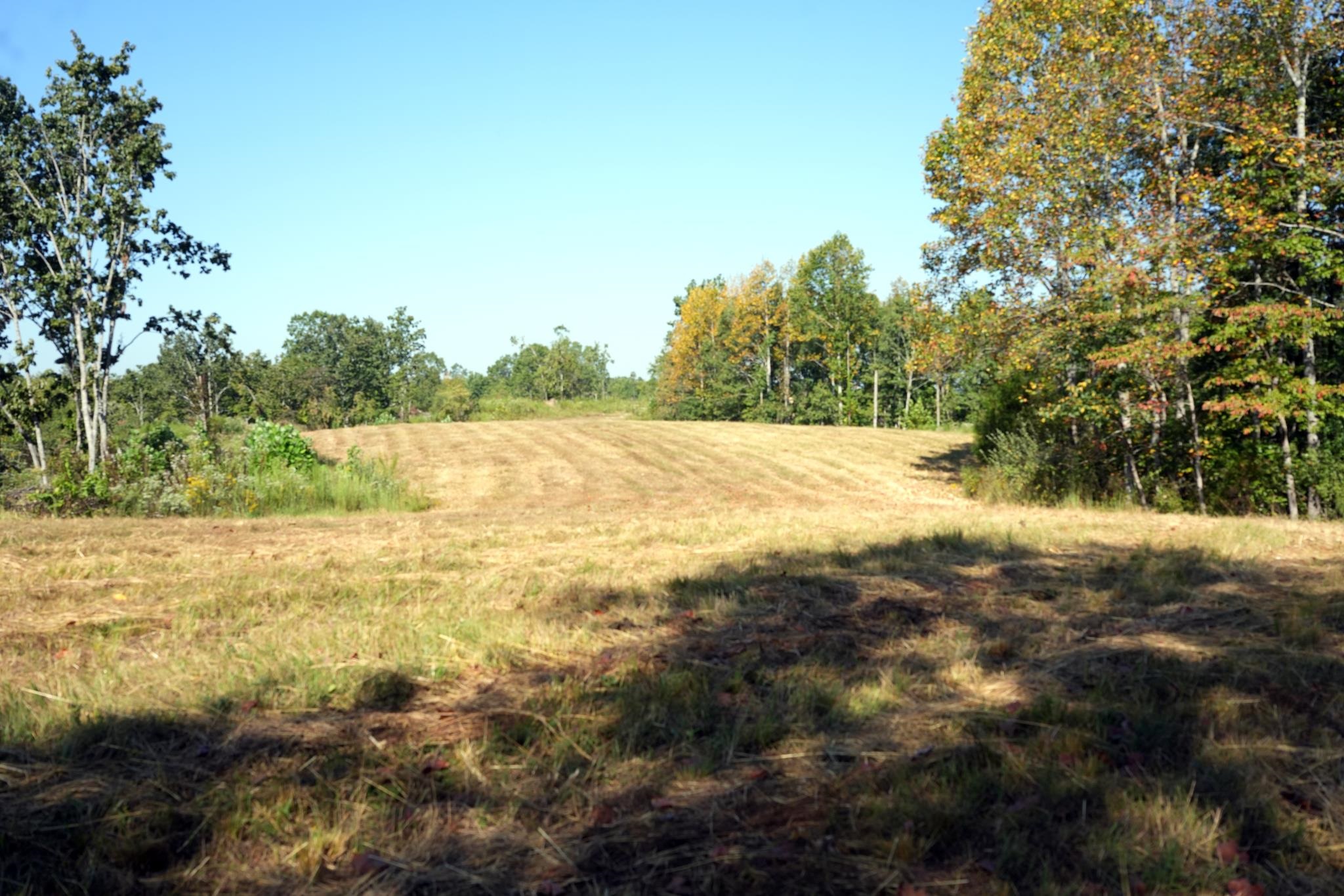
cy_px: 448
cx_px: 672
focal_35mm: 35
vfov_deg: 37.8
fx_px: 1306
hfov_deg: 54.4
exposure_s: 1/1600
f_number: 7.1
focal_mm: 35
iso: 640
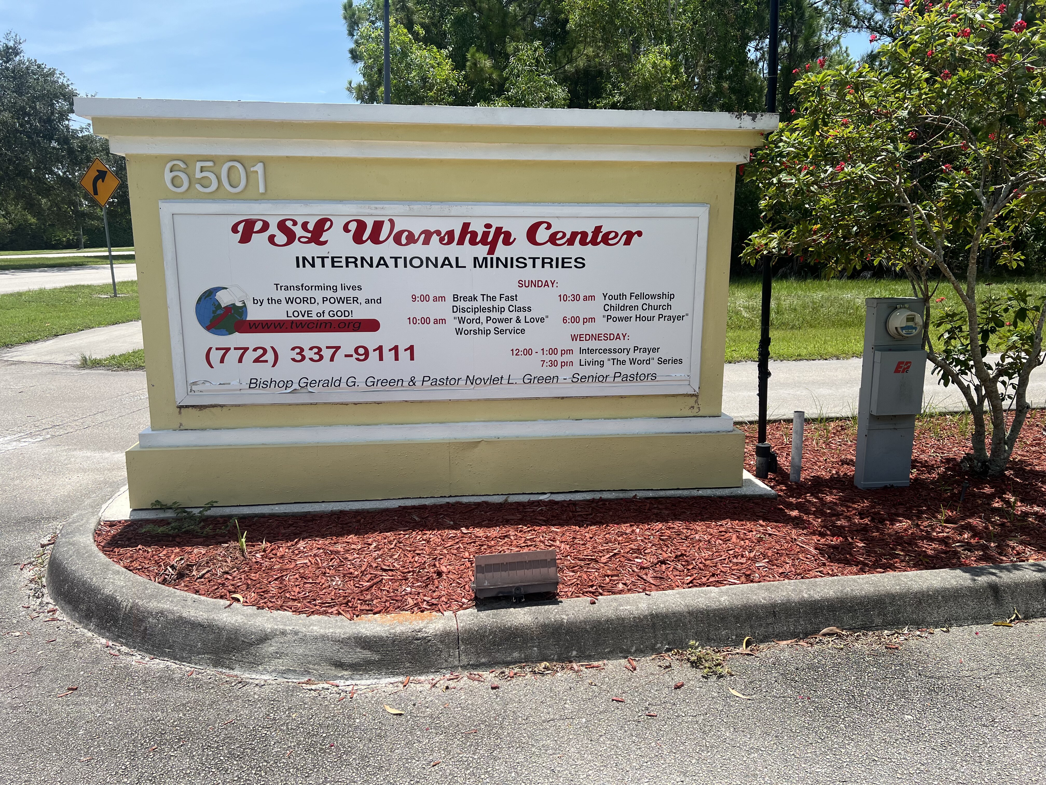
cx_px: 523
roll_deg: +0.4
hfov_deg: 67.3
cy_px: 392
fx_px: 786
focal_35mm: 26
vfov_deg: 53.1
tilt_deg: -12.7
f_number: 1.5
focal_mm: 5.7
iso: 50
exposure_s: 1/2841
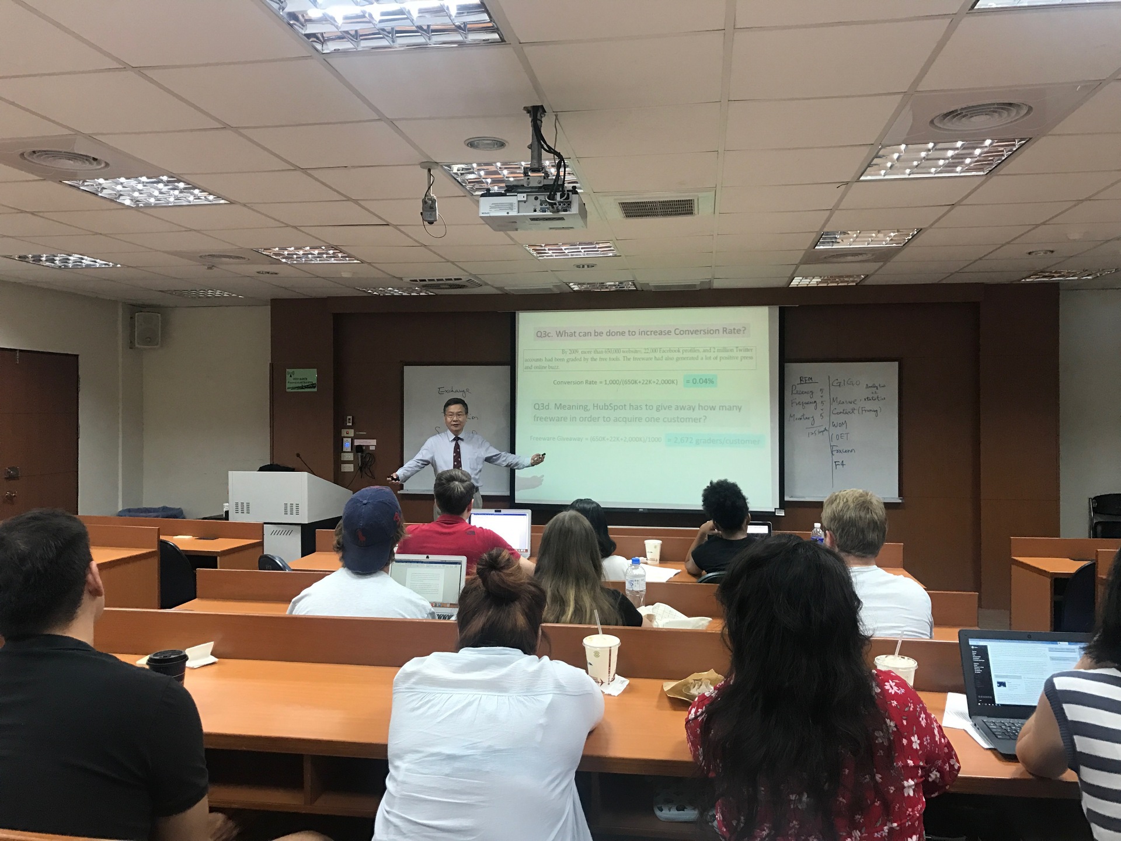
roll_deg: -0.1
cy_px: 420
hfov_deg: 63.4
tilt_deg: +0.9
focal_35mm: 28
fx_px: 907
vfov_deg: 49.7
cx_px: 560
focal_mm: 3.99
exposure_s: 1/30
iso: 40
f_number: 1.8
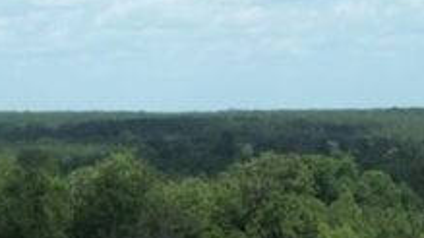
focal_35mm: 122
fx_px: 1371
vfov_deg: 9.9
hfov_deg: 14.9
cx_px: -379
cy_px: 221
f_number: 1.7
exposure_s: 1/2500
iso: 130
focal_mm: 6.72
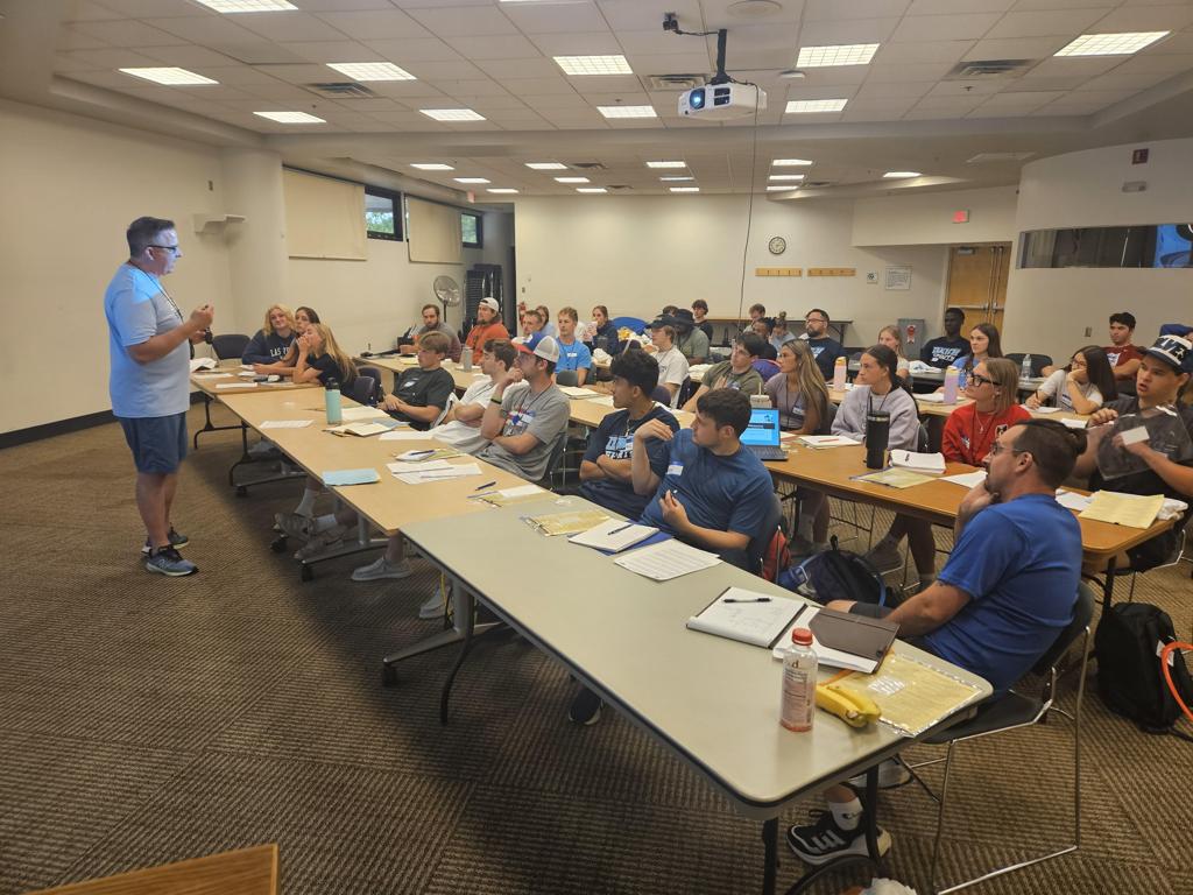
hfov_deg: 73.9
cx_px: 596
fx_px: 793
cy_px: 448
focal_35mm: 23
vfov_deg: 58.9
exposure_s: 1/120
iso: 160
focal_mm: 5.4
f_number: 1.8
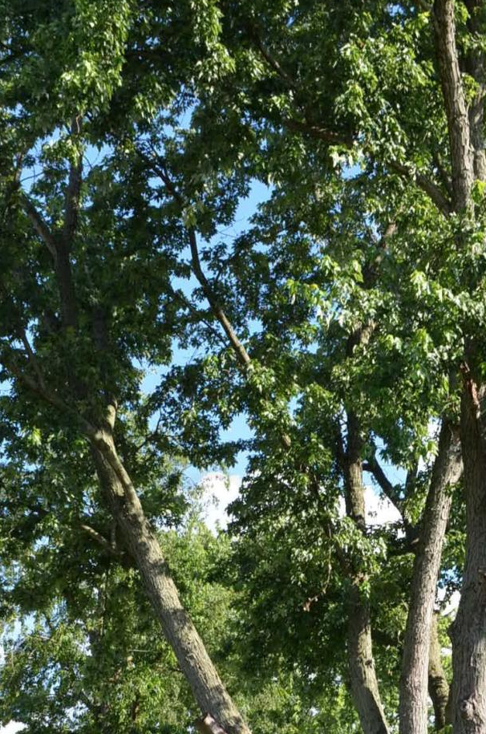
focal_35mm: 59
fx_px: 1200
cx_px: 221
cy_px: 626
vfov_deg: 32.7
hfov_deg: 22.9
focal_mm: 18
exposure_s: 1/200
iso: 200
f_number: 7.1
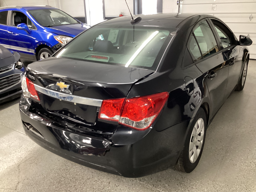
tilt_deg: -22.3
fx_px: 229
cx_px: 128
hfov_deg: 58.4
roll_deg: +2.2
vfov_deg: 45.4
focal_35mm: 31
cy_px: 96
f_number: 2.4
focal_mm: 3.3
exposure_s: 1/25
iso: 400
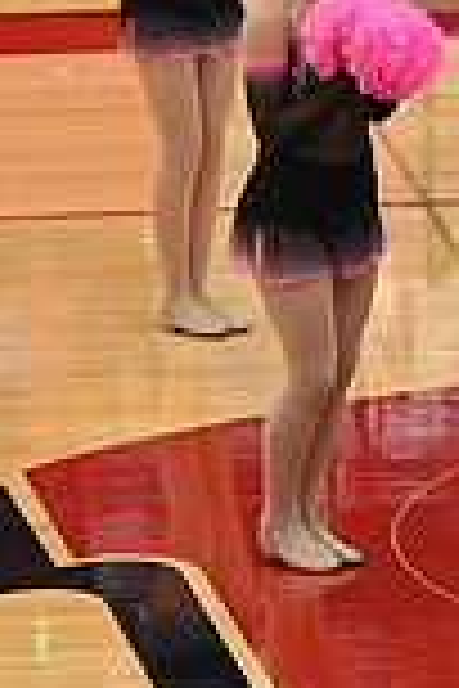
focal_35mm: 398
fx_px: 7611
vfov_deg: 5.2
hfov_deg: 3.4
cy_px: 142
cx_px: 1192
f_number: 4
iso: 8000
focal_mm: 70
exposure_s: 1/400
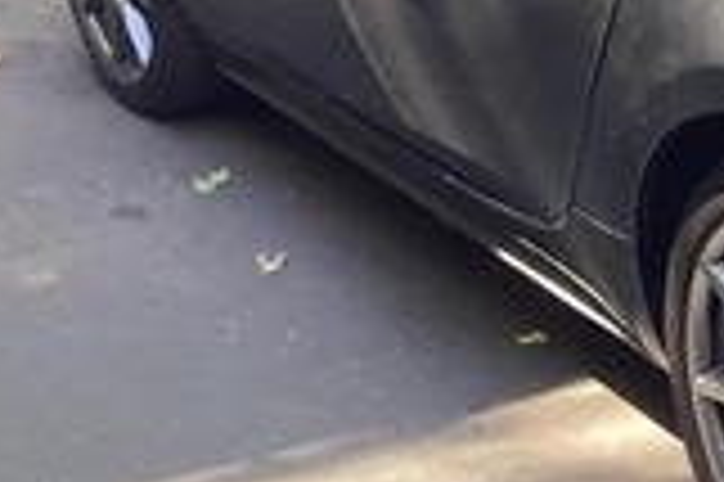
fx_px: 2029
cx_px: 1097
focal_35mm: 101
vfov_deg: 13.4
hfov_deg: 18.0
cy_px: 45
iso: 100
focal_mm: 3.3
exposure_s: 1/50
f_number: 2.4
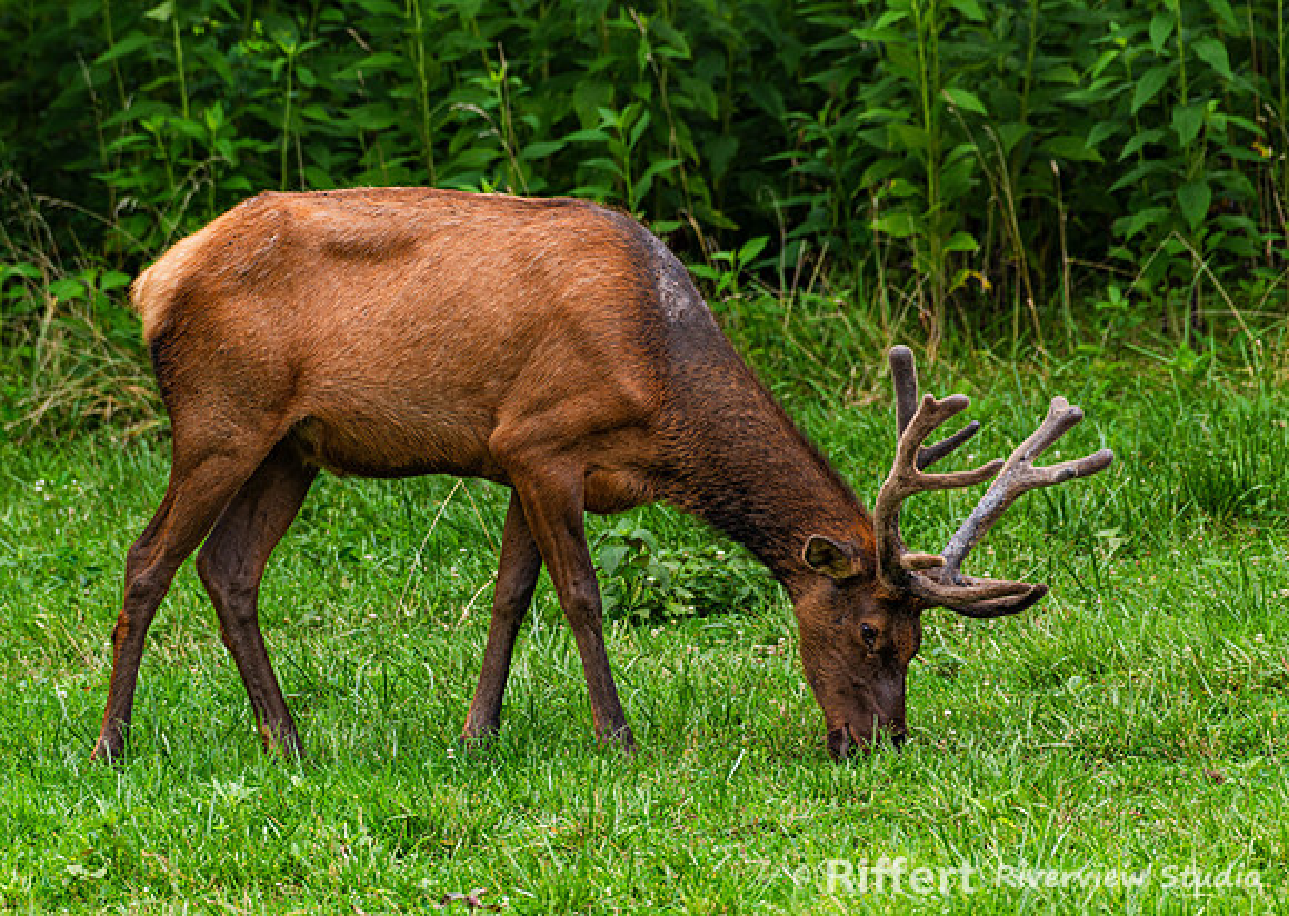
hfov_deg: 3.2
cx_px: 446
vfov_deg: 2.2
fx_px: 23397
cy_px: 441
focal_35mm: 640
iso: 200
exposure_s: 1/160
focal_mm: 500
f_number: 7.1
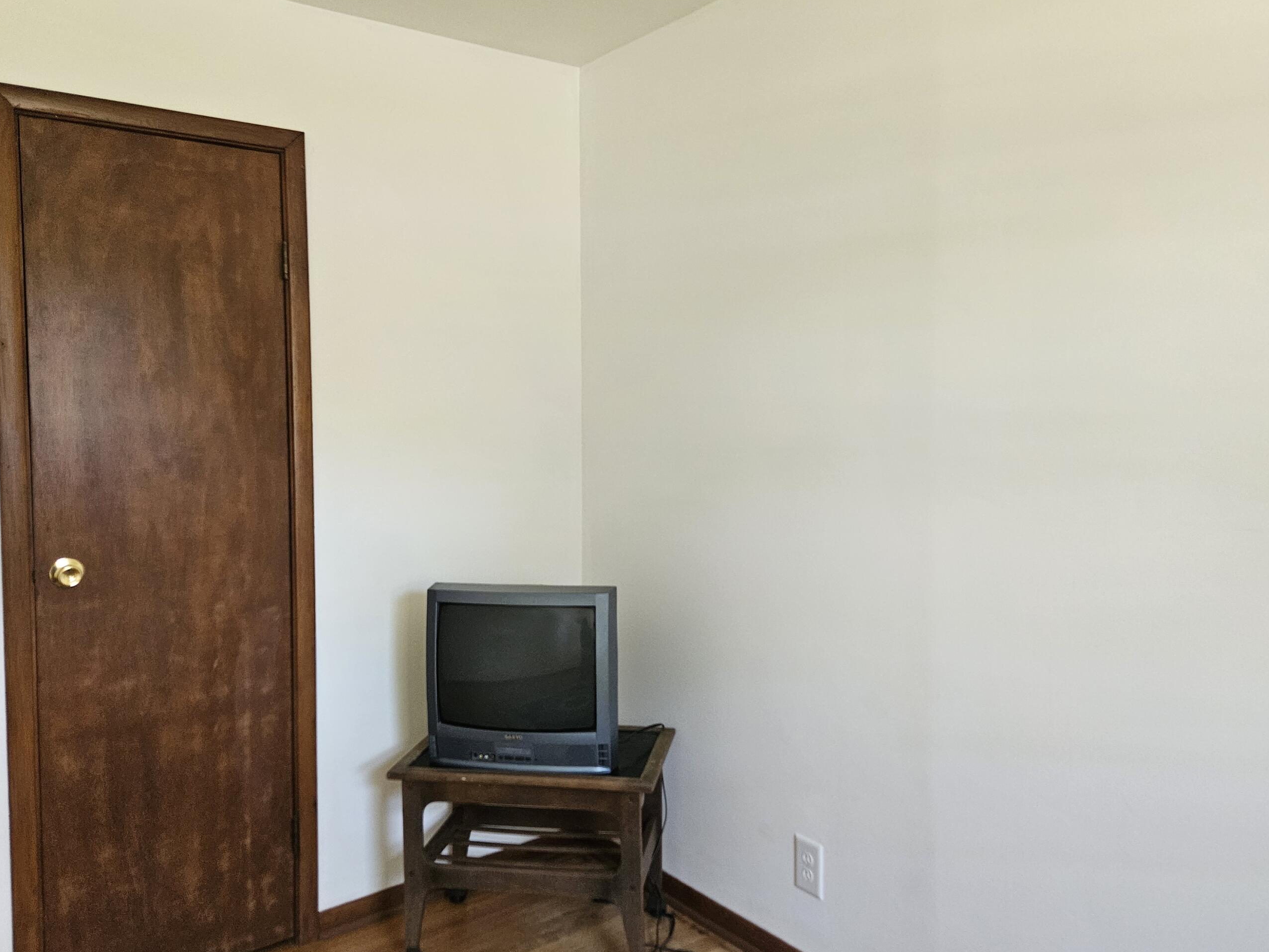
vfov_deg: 51.3
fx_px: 990
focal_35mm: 27
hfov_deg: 65.3
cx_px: 650
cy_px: 448
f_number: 1.8
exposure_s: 1/120
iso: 640
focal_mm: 5.4
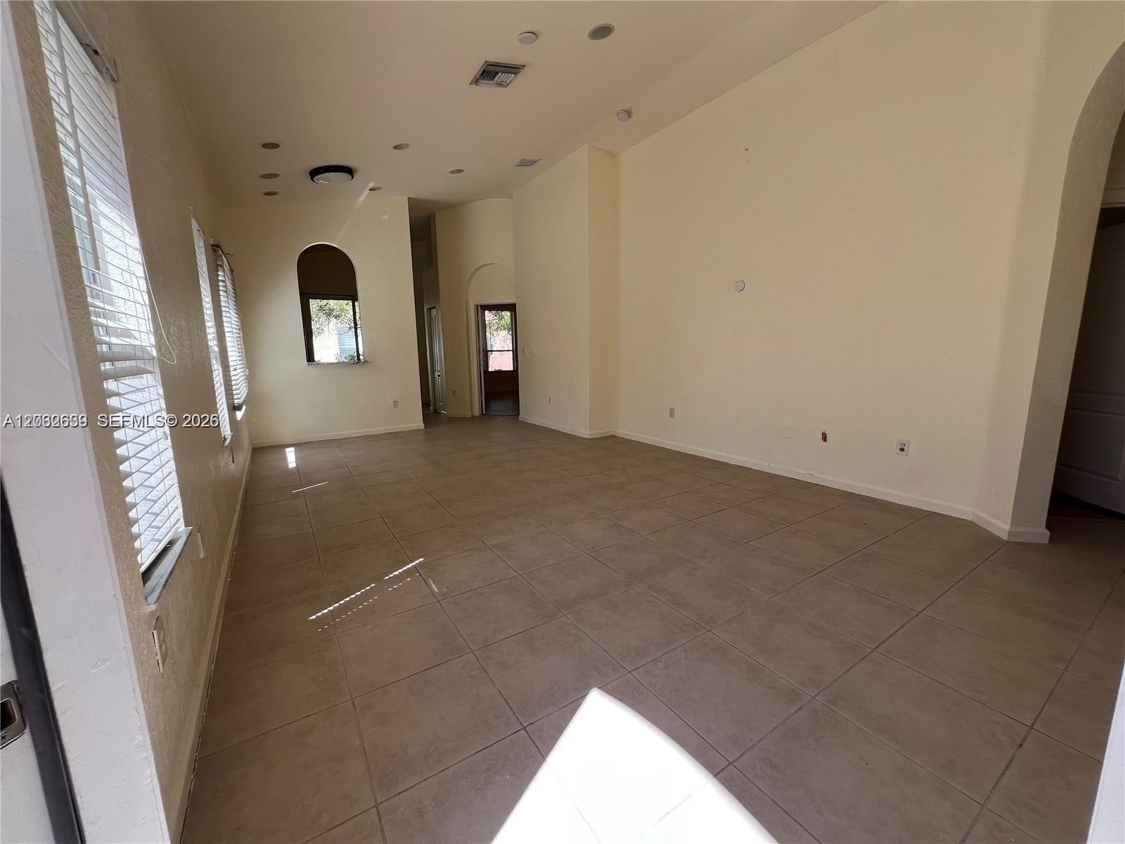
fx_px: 422
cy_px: 422
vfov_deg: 89.9
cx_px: 562
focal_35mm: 13
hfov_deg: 106.2
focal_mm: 1.57
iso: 32
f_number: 1.8
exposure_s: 1/195
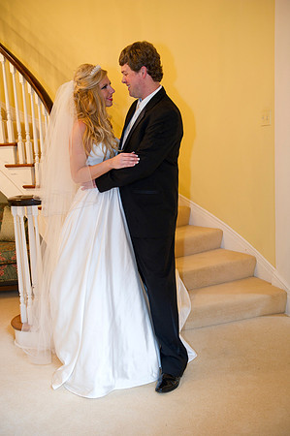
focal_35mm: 38
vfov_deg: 50.7
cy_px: 218
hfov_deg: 35.0
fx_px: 460
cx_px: 145
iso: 1250
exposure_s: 1/60
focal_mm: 38
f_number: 3.5
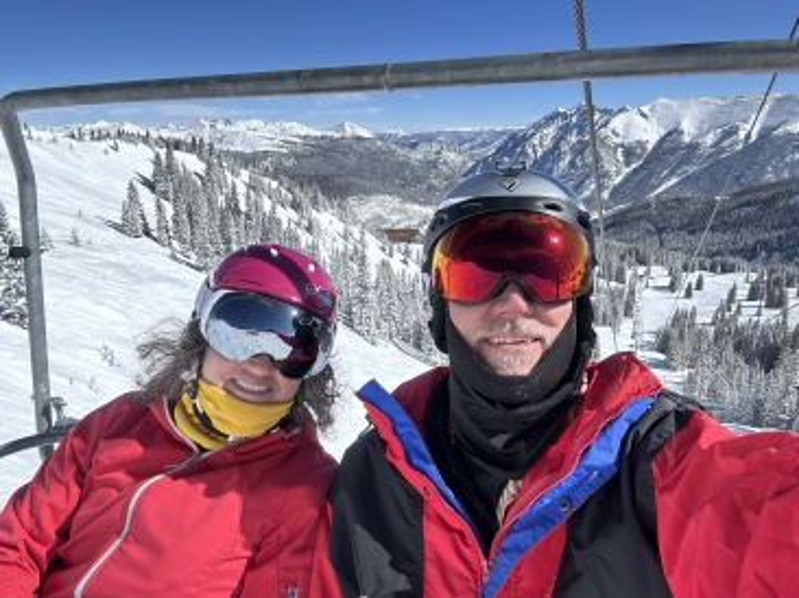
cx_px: 400
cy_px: 299
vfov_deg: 58.8
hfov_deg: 74.0
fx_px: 531
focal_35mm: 23
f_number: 1.9
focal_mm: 2.69
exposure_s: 1/1458
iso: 25
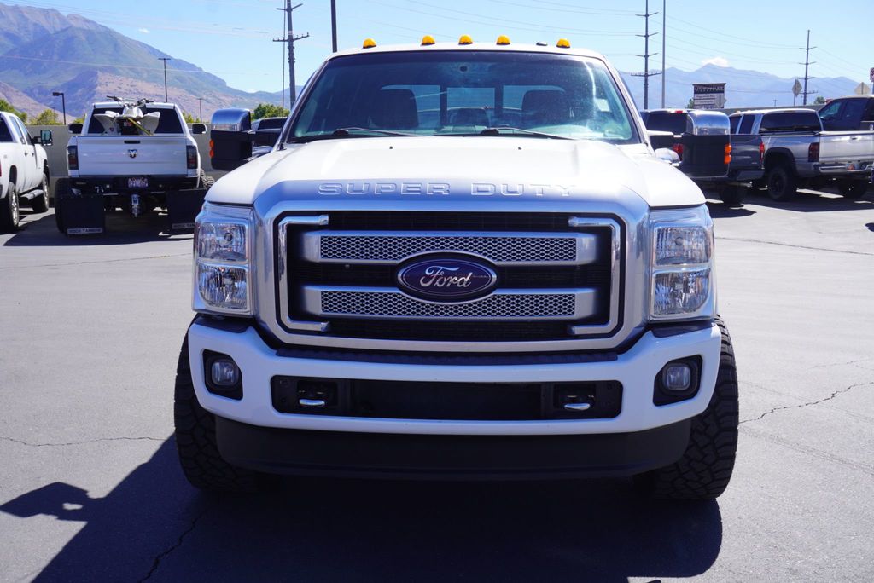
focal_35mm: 39
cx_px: 437
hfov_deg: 49.5
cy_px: 292
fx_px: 947
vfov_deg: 34.3
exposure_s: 1/125
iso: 100
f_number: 9
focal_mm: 26
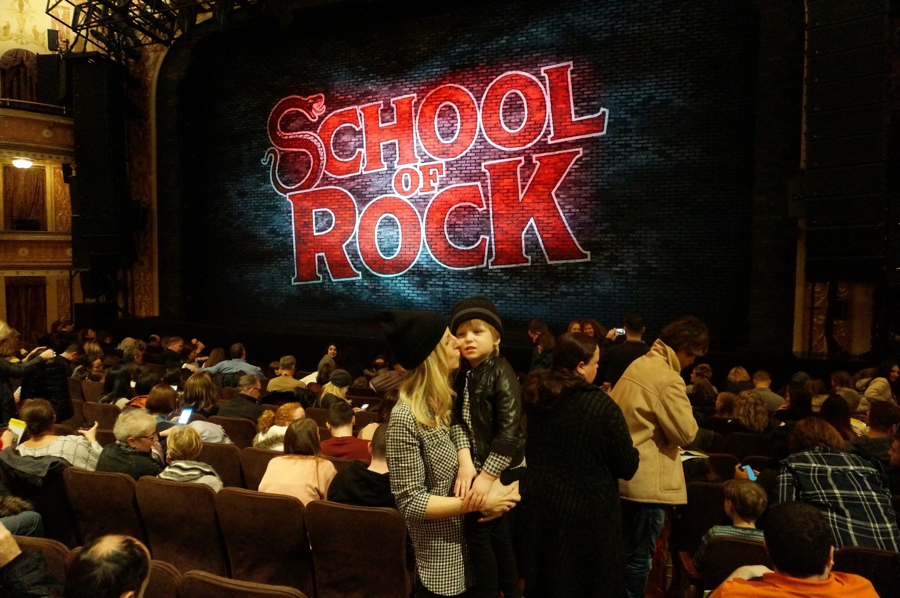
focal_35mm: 24
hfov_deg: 73.8
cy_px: 299
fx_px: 599
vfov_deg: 53.0
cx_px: 450
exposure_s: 1/60
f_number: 4
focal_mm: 16
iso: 3200
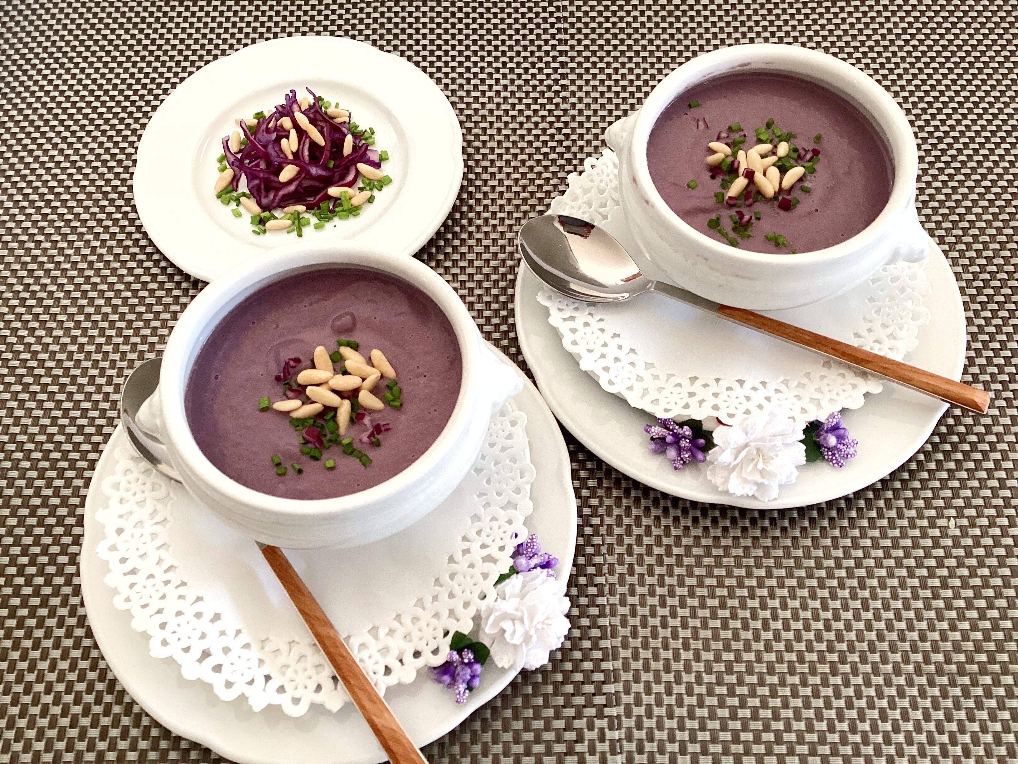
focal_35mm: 31
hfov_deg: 58.4
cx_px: 509
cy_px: 382
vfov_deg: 45.4
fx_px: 912
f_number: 2.4
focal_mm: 3.3
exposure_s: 1/60
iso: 160
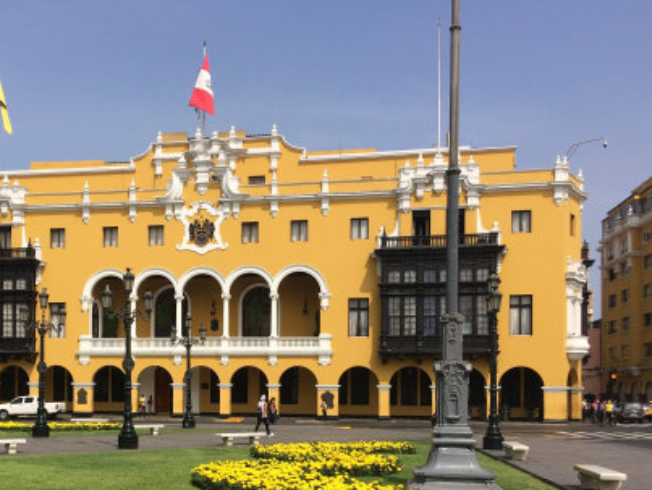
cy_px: 365
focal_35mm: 44
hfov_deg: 42.3
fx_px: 829
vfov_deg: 32.3
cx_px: 210
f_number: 2.2
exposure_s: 1/2933
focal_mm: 4.15
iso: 32
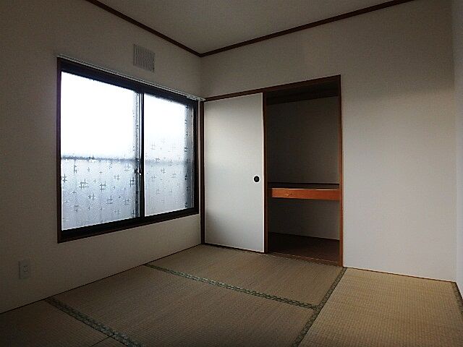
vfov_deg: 63.4
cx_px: 232
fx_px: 281
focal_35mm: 21
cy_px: 174
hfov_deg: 79.0
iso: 125
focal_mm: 3.7
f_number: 3.5
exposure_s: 1/80
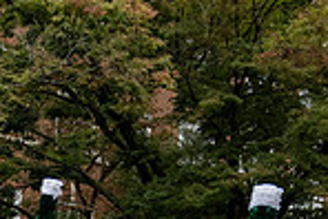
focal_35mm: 94
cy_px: 384
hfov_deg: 20.8
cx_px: -20
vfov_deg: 13.3
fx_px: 857
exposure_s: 1/1600
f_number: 4
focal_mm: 24
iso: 800
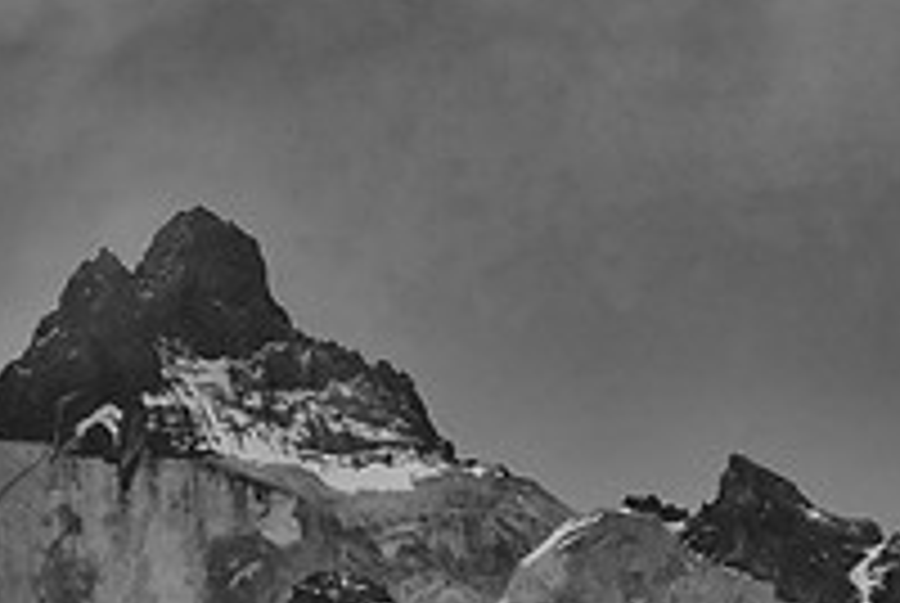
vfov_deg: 6.0
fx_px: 5733
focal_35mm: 229
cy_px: 412
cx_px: -58
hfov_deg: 8.9
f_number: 5
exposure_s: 1/1000
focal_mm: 52.4
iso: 3200
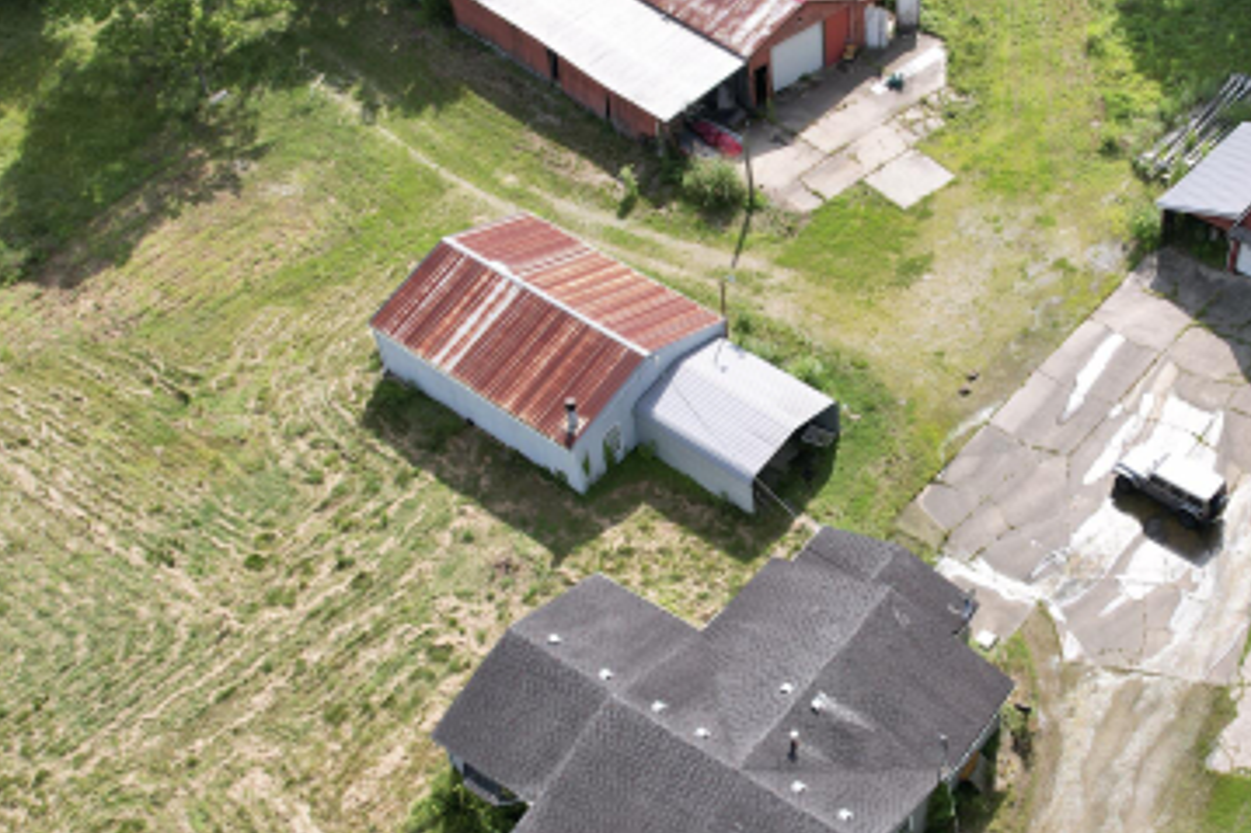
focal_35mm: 46
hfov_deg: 41.7
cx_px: 906
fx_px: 1598
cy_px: 404
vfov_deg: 29.2
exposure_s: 1/1000
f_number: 2.8
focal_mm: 8.38
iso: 110
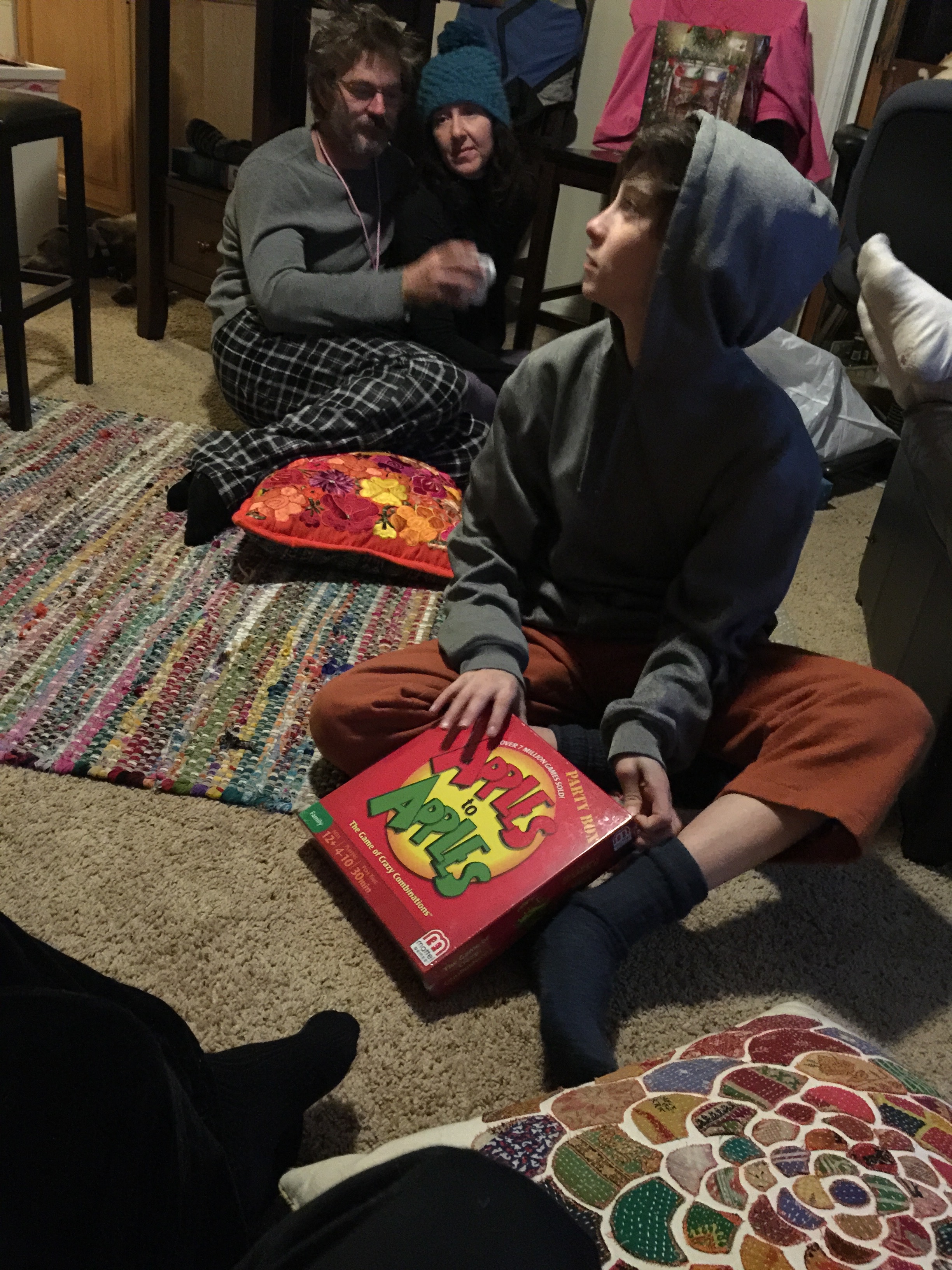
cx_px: 476
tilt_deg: -27.0
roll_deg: -8.5
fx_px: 1063
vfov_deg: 61.7
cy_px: 635
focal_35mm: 29
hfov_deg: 48.2
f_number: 2.2
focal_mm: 4.15
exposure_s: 1/4
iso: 250
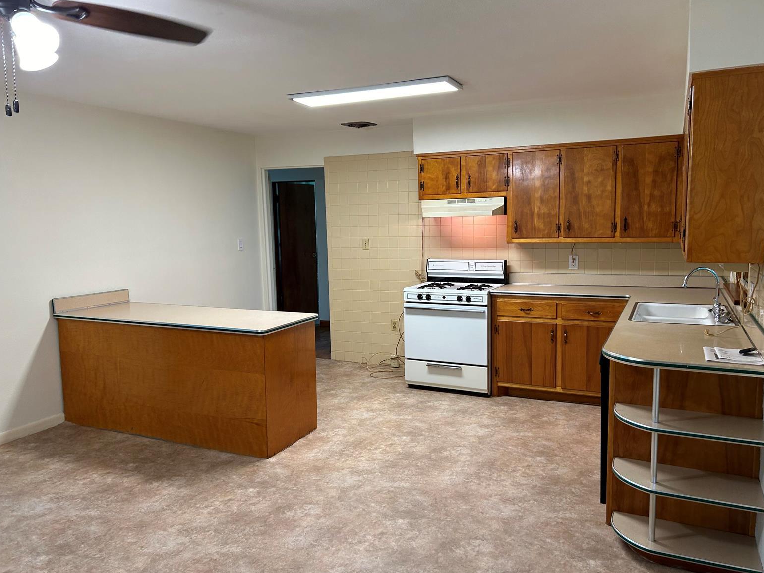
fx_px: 596
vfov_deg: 51.4
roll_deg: +2.2
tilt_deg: -5.2
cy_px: 287
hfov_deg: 65.3
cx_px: 393
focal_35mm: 27
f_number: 1.5
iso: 100
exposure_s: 1/60
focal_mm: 5.7
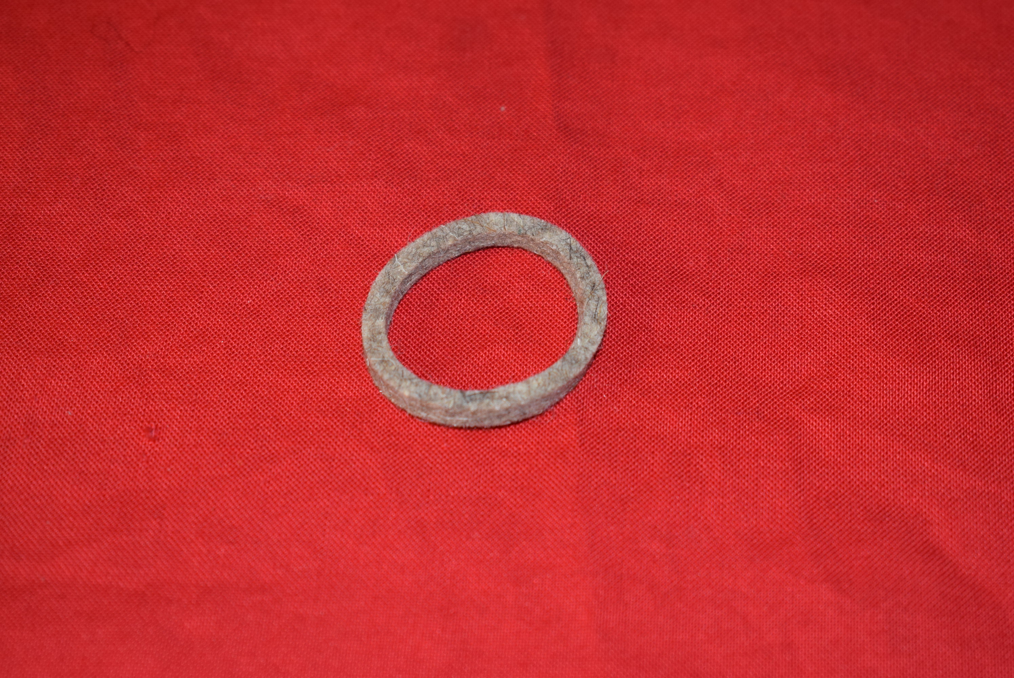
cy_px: 339
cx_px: 507
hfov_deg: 24.6
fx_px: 2325
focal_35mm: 82
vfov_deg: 16.6
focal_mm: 55
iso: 400
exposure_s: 1/40
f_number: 5.6
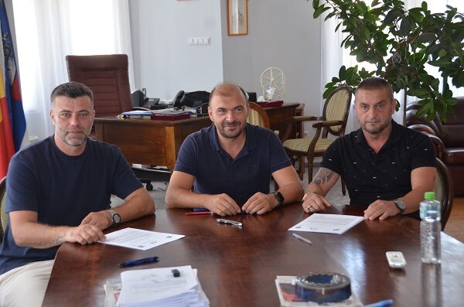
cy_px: 154
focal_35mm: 60
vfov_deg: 22.5
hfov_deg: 33.5
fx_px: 771
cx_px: 232
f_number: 4.5
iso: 800
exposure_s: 1/60
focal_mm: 40
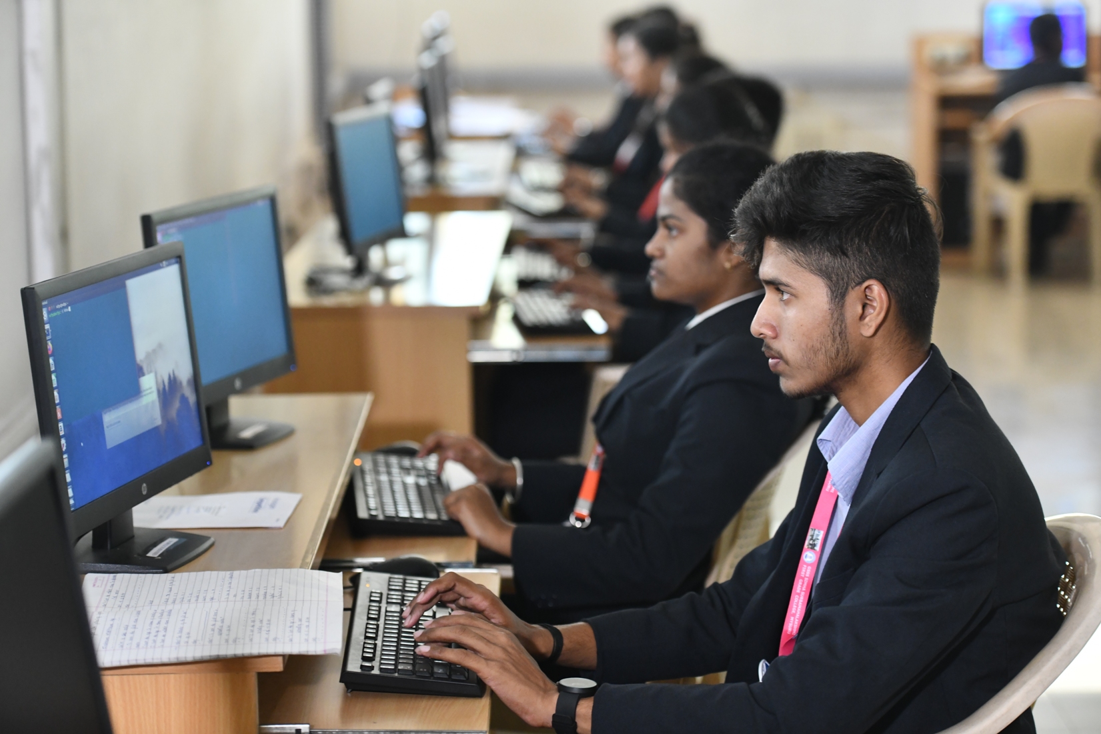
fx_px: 2905
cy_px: 367
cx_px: 550
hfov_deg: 21.5
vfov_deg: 14.4
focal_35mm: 95
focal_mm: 95
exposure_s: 1/100
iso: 2500
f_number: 3.2
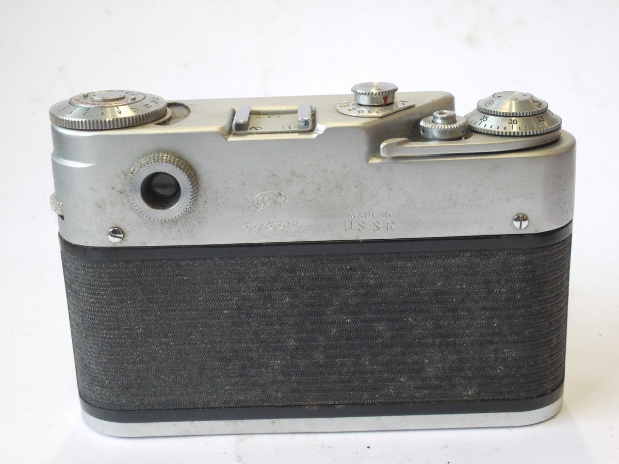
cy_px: 232
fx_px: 1073
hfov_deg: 32.2
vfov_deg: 24.4
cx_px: 310
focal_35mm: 60
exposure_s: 1/50
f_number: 9
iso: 800
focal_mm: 30
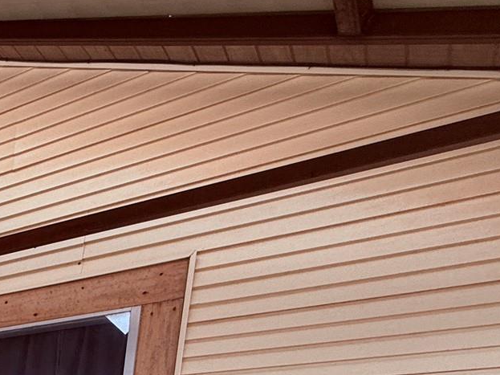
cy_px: 607
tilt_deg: -9.7
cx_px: -261
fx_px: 664
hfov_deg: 27.4
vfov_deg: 23.2
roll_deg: -0.8
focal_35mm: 46
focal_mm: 2.22
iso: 50
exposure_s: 1/164
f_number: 2.2
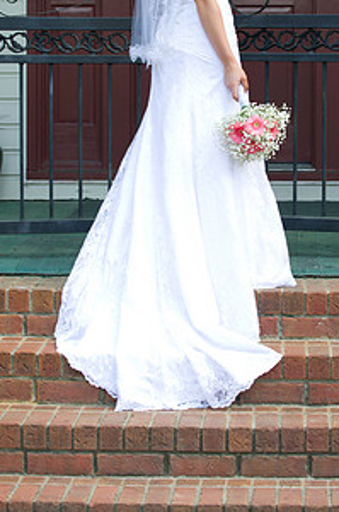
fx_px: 1701
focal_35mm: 120
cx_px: 187
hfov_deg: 11.4
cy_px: 148
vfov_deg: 17.0
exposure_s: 1/80
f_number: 5.6
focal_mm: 80
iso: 250
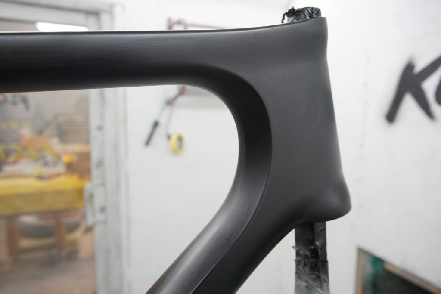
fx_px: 294
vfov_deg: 53.1
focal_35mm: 24
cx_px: 220
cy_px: 147
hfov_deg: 73.7
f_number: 5.6
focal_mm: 24
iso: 640
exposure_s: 1/60
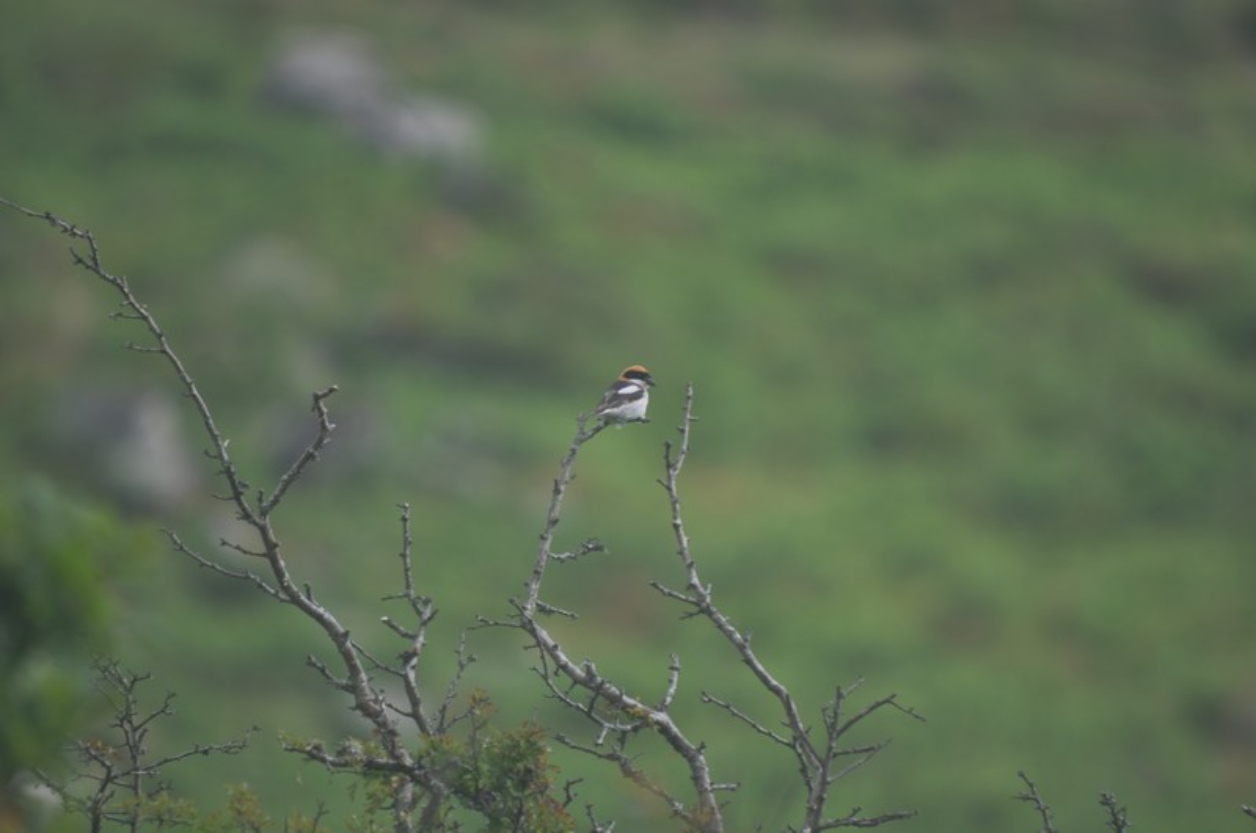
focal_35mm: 750
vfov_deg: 1.8
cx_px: 628
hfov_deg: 2.8
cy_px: 416
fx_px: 26129
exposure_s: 1/180
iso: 200
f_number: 6.3
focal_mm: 500
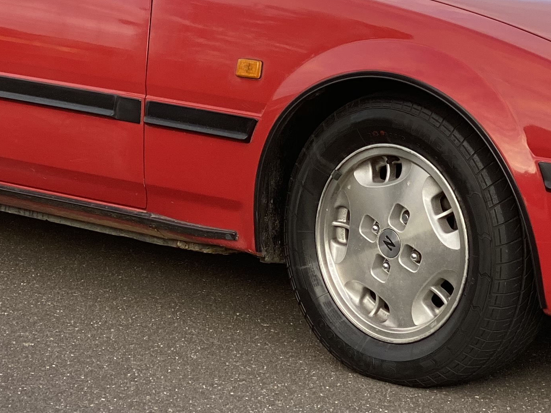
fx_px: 2403
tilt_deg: -5.5
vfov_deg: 9.7
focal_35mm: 151
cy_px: -9
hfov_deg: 13.1
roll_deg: +0.4
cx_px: 277
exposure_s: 1/122
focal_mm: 6
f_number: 2
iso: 25
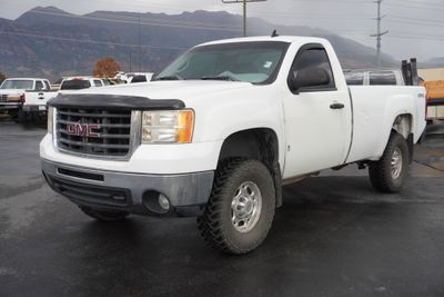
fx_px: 500
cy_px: 148
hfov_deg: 47.9
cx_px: 222
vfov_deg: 33.0
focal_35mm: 40
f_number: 6.3
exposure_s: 1/100
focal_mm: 27
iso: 100
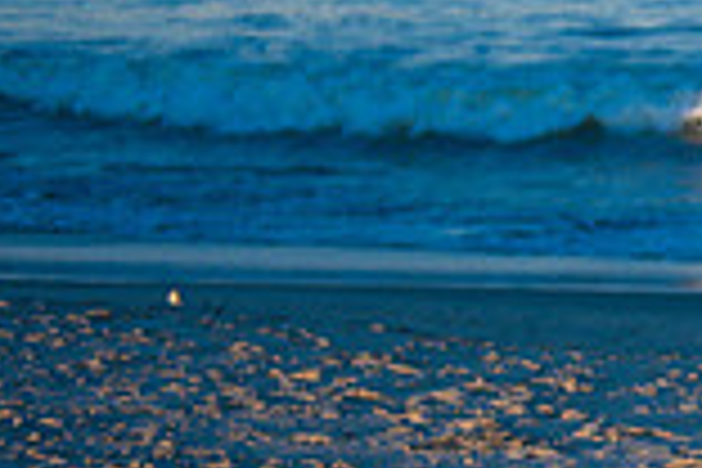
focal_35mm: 167
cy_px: 58
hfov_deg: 11.4
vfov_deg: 8.2
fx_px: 3256
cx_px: 1251
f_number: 3.2
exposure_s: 1/1250
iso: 200
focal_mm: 45
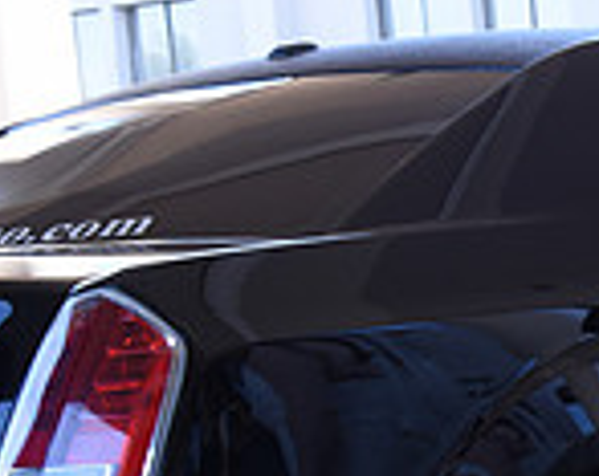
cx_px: 1064
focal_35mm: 141
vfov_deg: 10.9
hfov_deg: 12.5
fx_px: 2495
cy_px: 389
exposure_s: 1/200
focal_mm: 38
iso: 1600
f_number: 8
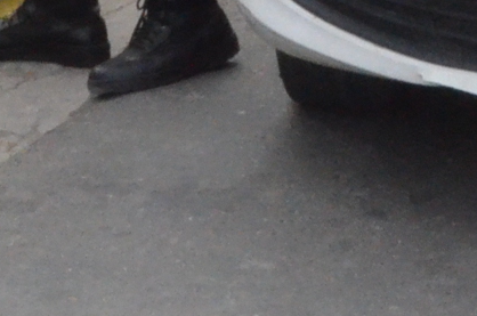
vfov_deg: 5.7
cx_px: 67
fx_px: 3042
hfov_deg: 8.9
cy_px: -476
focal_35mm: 230
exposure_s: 1/250
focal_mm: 26
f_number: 25
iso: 4000
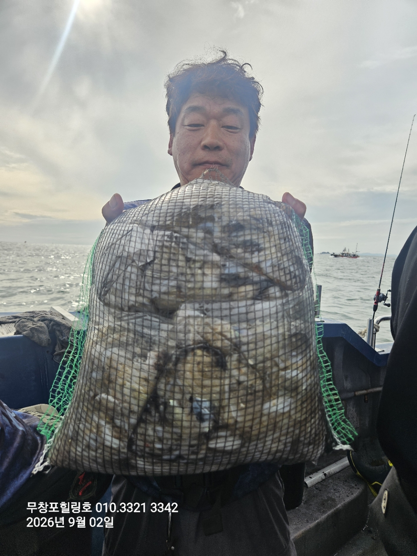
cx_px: 208
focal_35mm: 23
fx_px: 369
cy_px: 278
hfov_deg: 58.9
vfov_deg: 73.9
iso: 25
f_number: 1.8
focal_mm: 5.4
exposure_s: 1/929
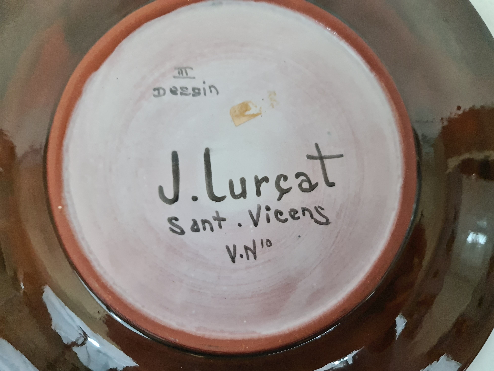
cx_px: 247
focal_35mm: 25
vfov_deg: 54.9
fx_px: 357
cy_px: 186
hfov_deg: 69.4
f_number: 1.8
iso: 500
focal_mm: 7
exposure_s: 1/100
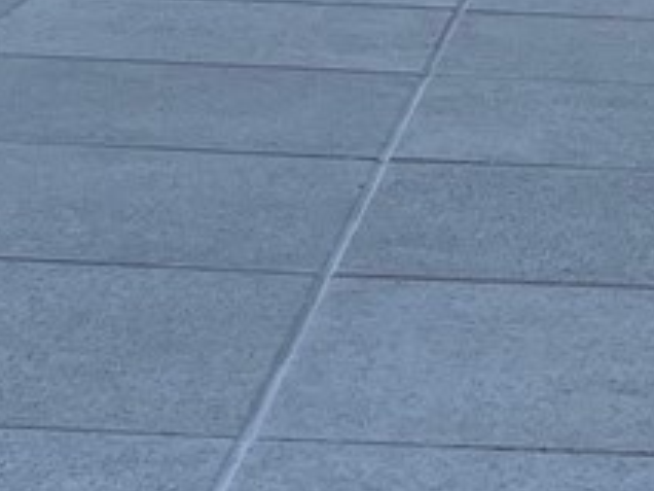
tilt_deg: -11.2
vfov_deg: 7.8
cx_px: 475
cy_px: 86
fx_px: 3571
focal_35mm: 189
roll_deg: -1.5
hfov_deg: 10.4
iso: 32
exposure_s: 1/848
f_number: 1.6
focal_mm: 5.1
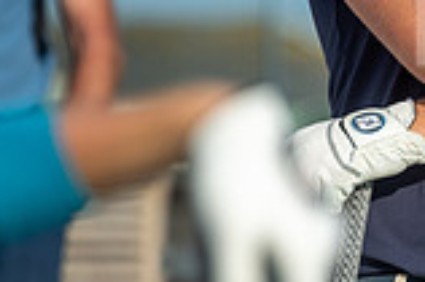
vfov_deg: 1.2
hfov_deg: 1.7
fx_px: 14022
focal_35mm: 1189
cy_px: -80
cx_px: 728
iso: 160
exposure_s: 1/1000
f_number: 5.6
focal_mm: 300
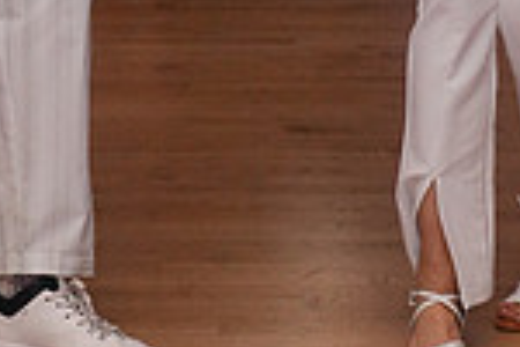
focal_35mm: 194
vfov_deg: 7.0
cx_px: 283
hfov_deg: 10.6
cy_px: -194
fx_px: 2802
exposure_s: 1/250
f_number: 5.6
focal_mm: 50
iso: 5000
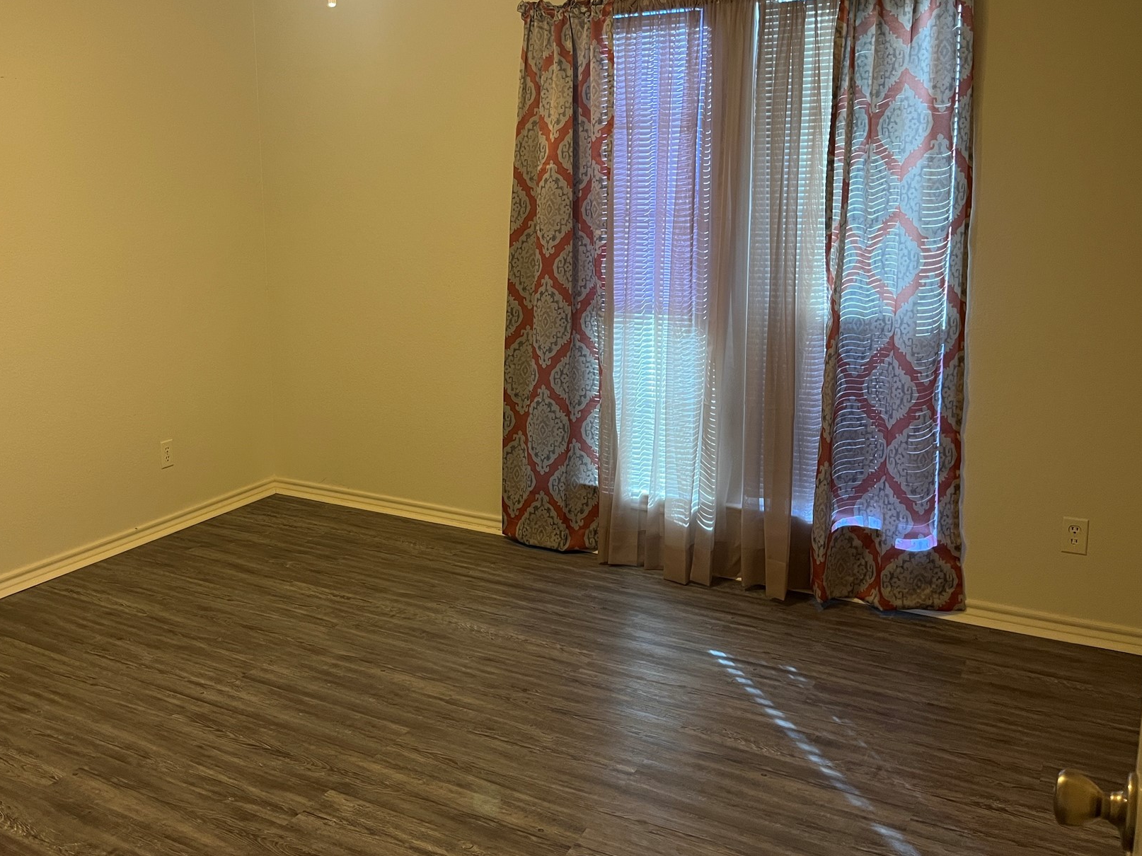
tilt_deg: -8.4
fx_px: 1089
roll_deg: +0.6
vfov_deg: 42.8
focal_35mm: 33
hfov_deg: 54.7
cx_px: 422
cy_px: 347
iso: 125
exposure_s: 1/60
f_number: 1.6
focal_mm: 5.1
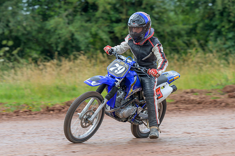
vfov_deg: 5.0
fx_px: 1800
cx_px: 102
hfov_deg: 7.5
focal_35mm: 276
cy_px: 82
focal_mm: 145
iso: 110
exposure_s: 1/320
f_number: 4
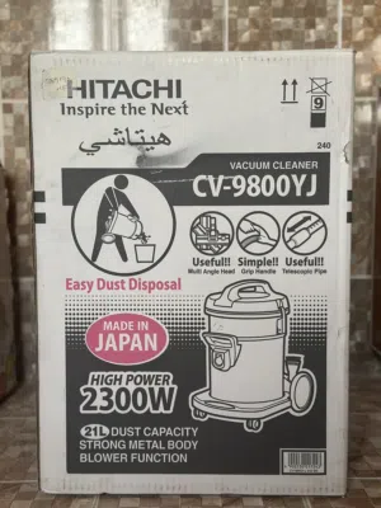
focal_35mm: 48
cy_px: 254
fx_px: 704
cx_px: 190
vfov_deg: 39.7
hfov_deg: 30.3
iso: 400
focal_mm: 6.86
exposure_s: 1/59
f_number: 1.78
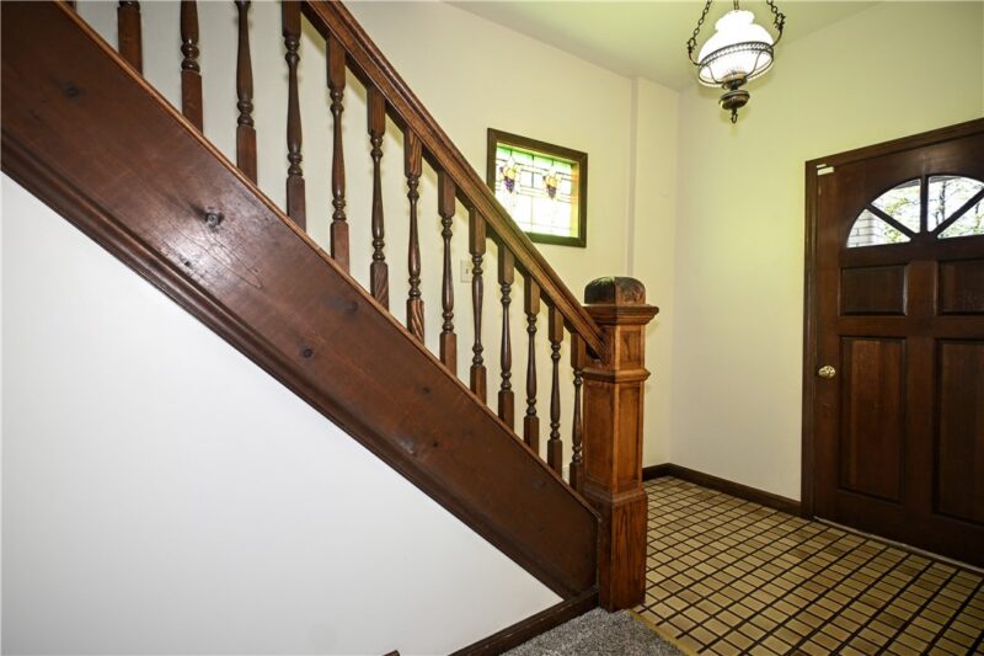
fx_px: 492
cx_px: 492
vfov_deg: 67.4
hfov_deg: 90.0
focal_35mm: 18
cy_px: 328
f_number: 4
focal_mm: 12
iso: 640
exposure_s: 1/60
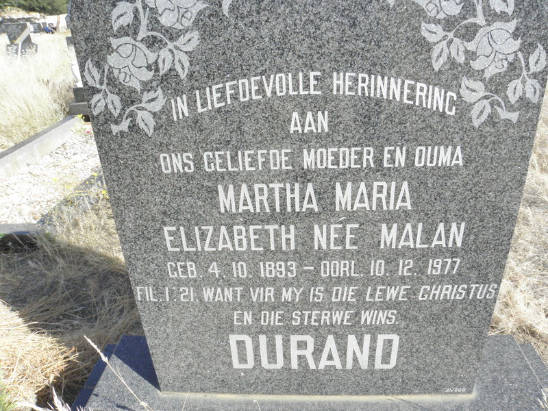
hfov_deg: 67.3
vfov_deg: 53.1
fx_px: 412
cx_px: 274
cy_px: 206
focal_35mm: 26
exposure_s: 1/500
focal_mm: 4.6
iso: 200
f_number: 6.3
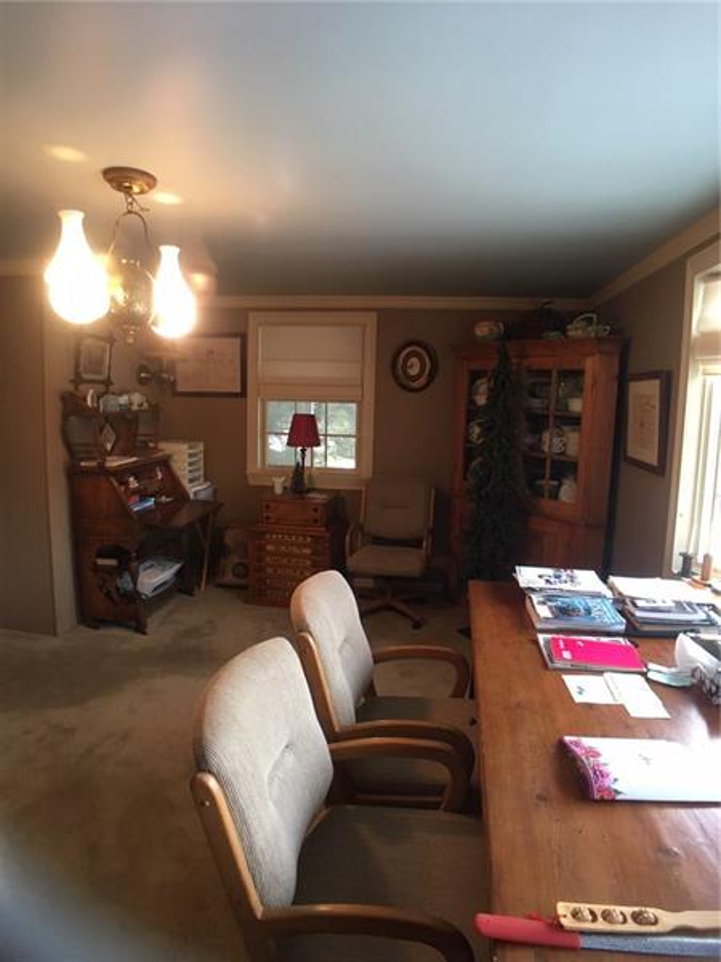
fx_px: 805
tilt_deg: -4.5
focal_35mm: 29
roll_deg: -1.2
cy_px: 481
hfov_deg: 48.2
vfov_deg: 61.7
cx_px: 360
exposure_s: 1/30
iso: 100
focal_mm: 4.15
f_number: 2.2
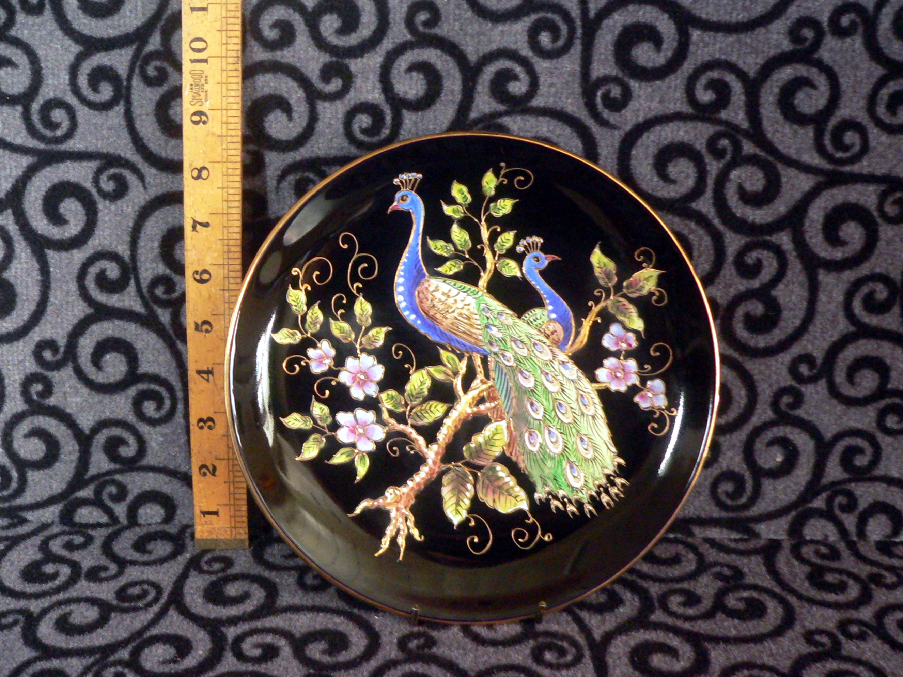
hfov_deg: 51.4
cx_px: 452
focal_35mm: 36
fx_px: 939
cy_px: 338
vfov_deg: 39.7
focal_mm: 6
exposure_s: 1/4
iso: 400
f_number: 2.8
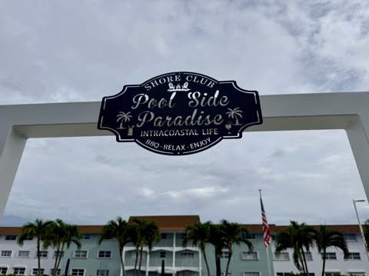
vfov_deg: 56.7
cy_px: 138
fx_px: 256
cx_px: 184
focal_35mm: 24
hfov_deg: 71.7
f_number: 1.78
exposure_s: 1/9091
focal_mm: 6.76
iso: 80
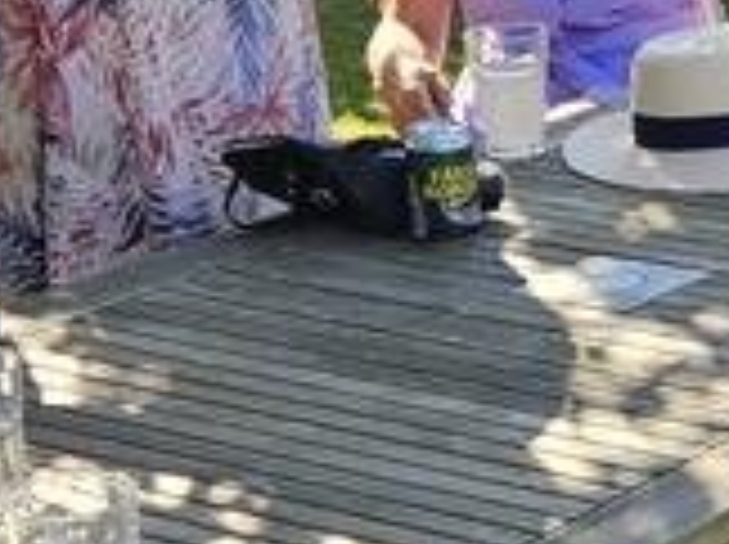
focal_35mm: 164
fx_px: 3449
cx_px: 1224
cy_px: 252
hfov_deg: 11.4
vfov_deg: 9.0
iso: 25
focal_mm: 5.4
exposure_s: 1/380
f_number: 1.8
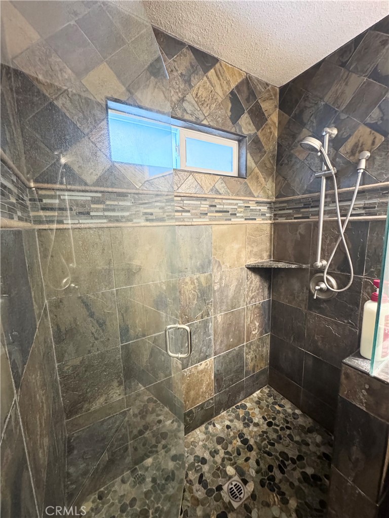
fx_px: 210
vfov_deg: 102.1
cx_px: 194
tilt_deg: -8.9
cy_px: 259
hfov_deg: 85.7
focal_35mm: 14
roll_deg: +2.6
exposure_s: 1/60
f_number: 2.2
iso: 1000
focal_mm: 2.22
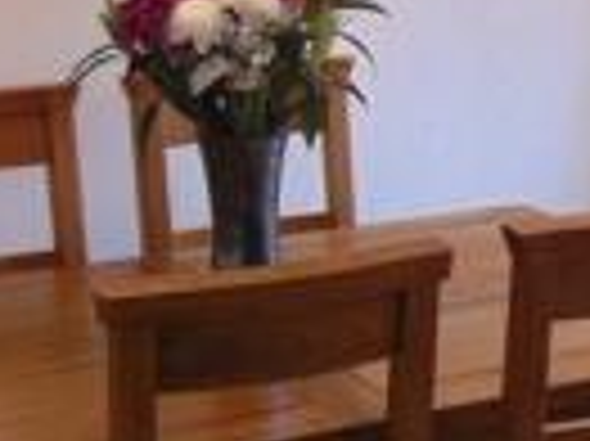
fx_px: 1890
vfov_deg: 13.3
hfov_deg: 17.3
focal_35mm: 111
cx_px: 610
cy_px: 205
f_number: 3
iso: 100
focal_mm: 4.5
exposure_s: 1/30
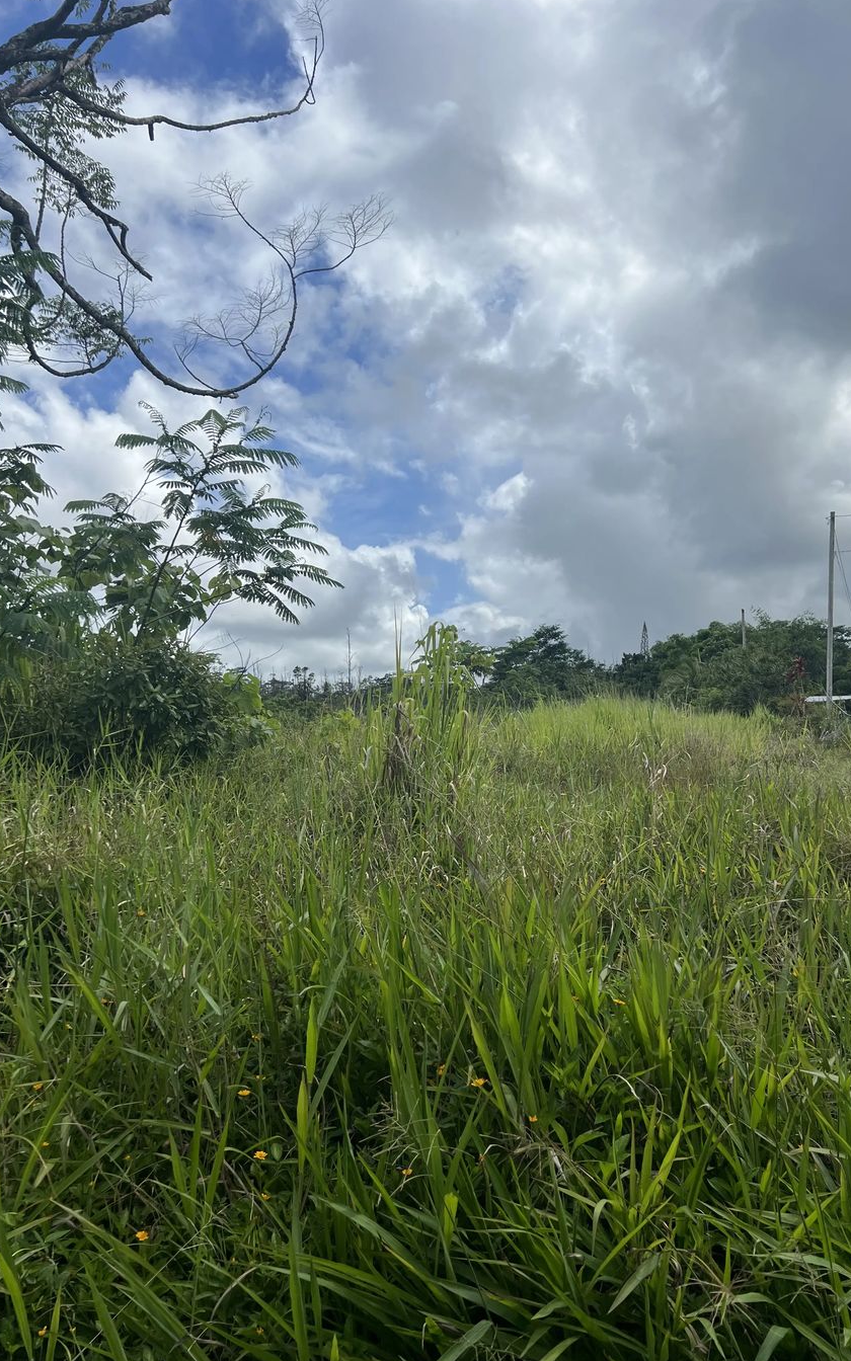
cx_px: 474
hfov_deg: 44.5
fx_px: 1039
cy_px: 684
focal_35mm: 28
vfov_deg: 66.5
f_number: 1.5
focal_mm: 5.7
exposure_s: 1/6579
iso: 50
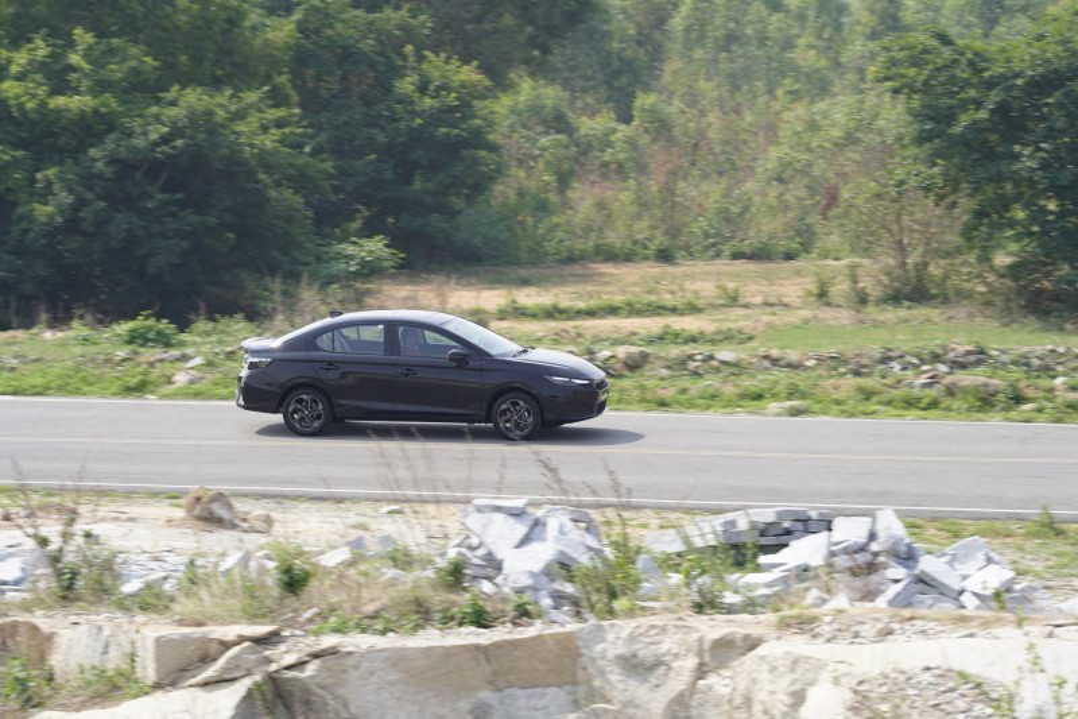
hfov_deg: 11.2
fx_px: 5508
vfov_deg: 7.5
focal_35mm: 184
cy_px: 360
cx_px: 539
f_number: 9
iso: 100
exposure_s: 1/125
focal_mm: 184
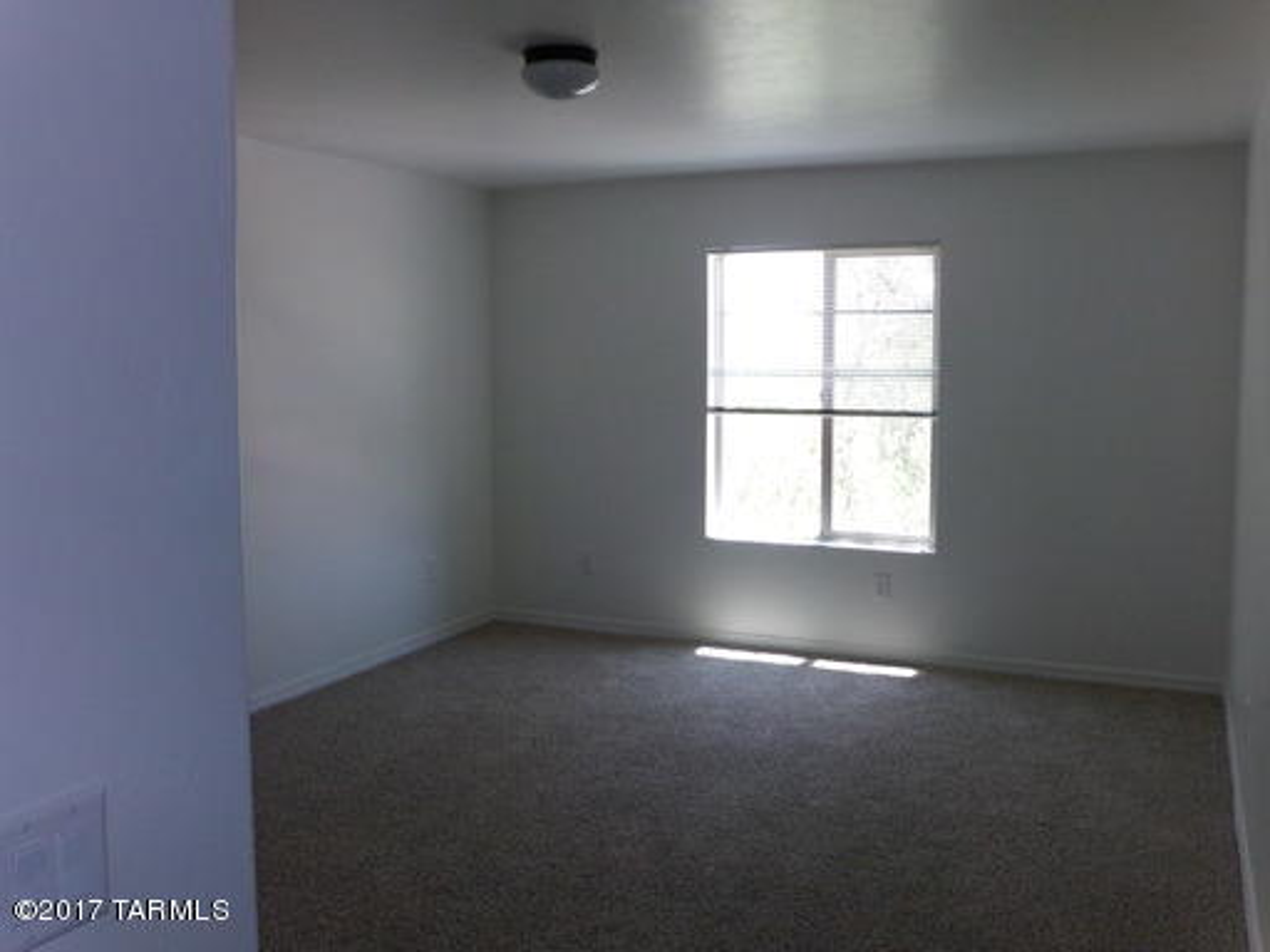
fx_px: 1211
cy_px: 476
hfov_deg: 55.4
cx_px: 635
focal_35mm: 33
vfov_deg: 42.9
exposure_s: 1/100
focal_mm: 5.9
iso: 200
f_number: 3.4
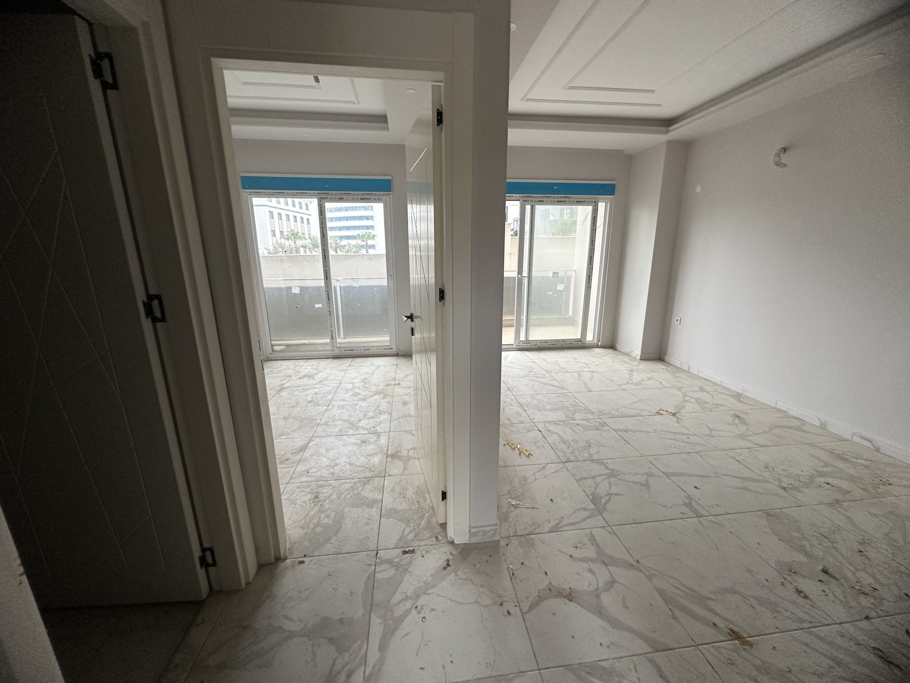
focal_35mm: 14
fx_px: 368
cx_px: 455
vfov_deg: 85.7
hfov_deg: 102.1
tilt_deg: -13.4
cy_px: 342
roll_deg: +1.1
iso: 160
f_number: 2.2
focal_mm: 2.22
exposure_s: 1/99
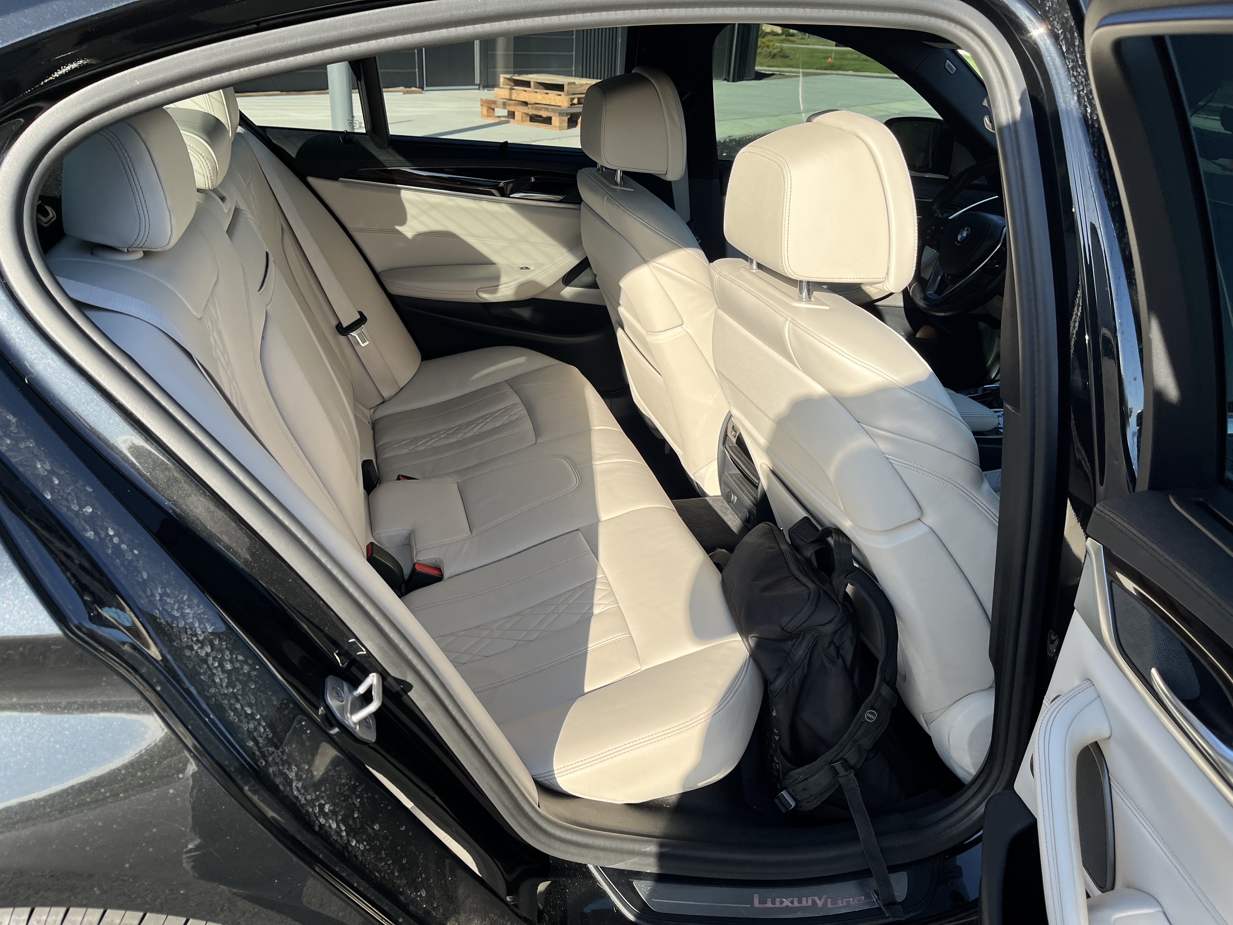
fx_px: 926
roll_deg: -3.0
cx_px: 616
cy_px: 462
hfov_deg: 67.3
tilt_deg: -25.5
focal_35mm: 26
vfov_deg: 53.1
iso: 50
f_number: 1.6
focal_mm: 5.1
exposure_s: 1/1036
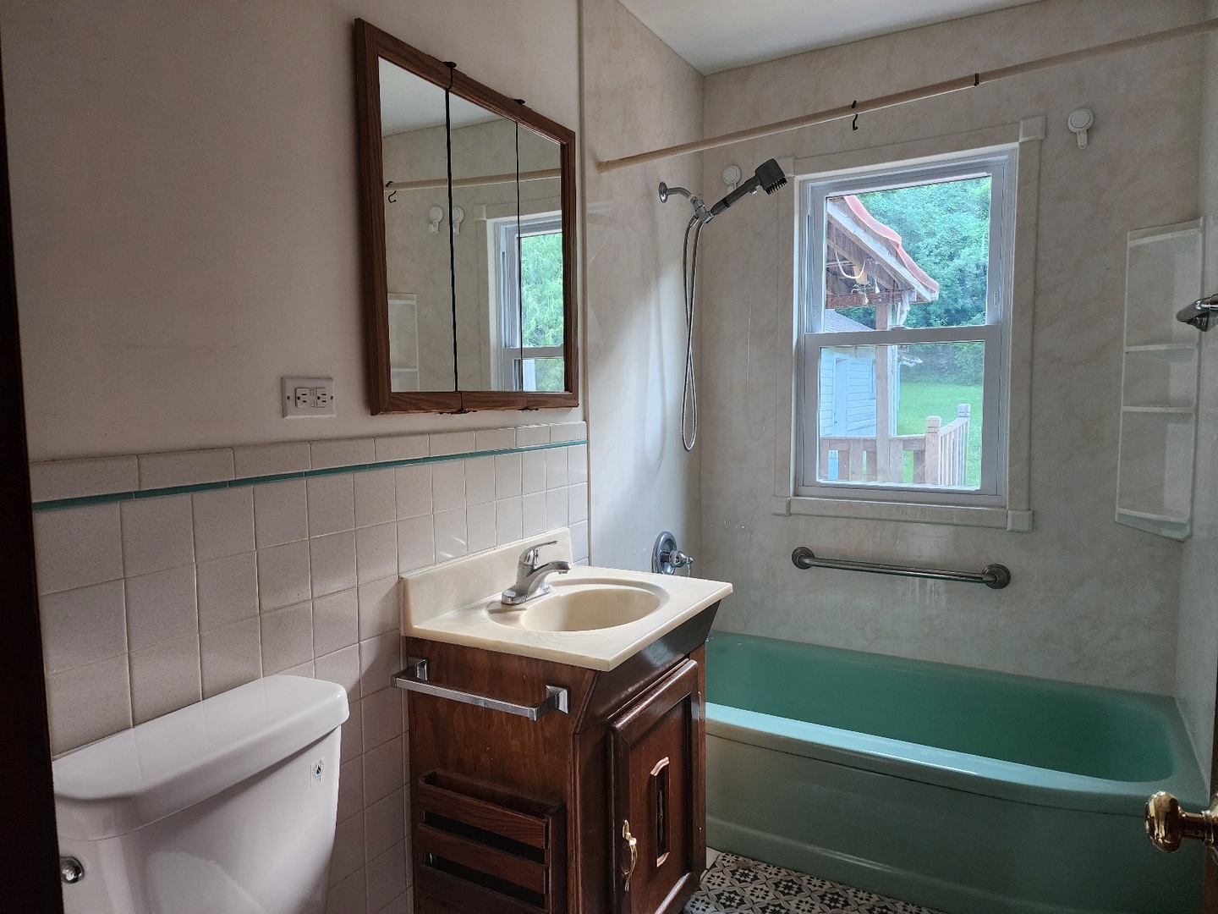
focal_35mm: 23
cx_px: 609
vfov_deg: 58.9
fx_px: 809
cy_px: 457
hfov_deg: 73.9
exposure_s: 1/120
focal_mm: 6.4
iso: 400
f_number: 1.8
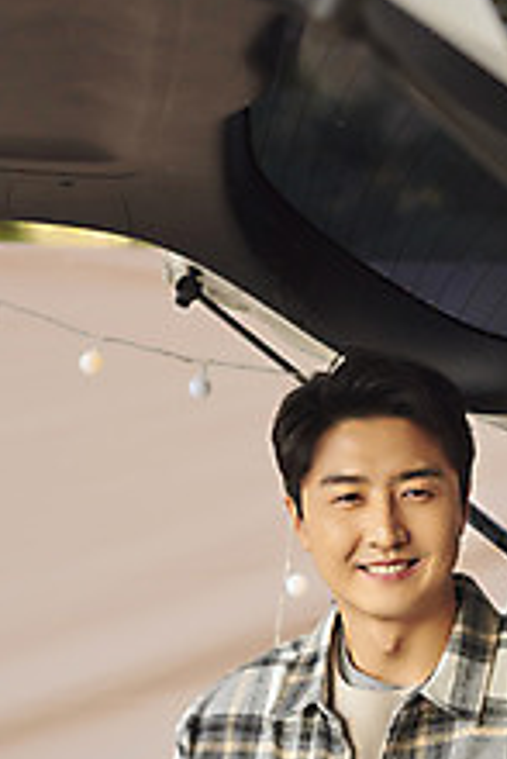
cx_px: 429
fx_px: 1919
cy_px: 497
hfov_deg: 14.9
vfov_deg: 22.3
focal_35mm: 91
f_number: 3.2
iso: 800
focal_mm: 50
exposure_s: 1/800
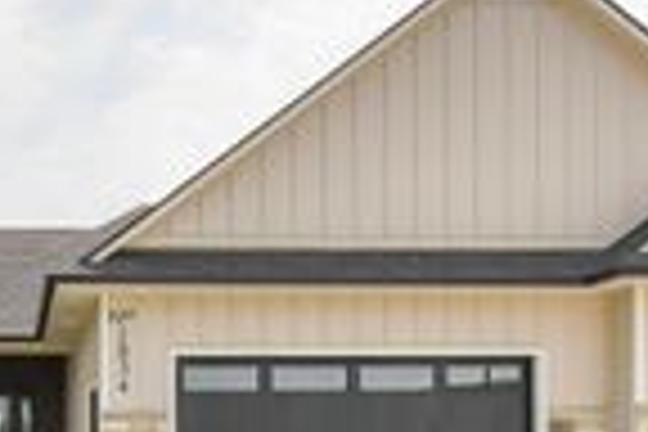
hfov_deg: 35.9
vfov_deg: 24.0
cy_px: 497
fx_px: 936
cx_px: 68
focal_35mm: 52
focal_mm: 10
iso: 1250
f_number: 7.1
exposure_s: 1/8000
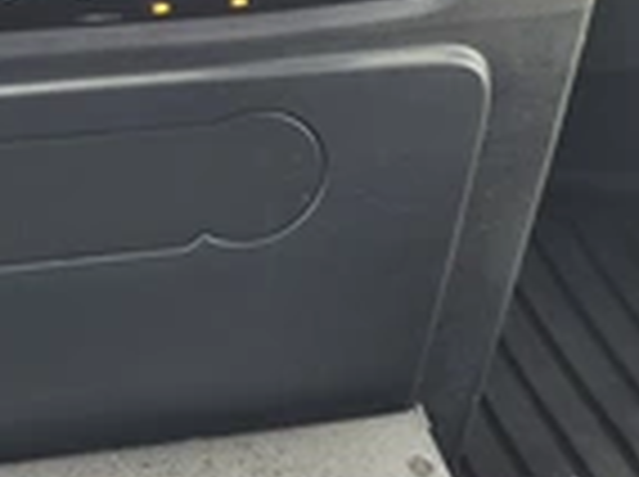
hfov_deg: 28.2
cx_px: 14
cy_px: -76
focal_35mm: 65
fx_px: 1198
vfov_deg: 21.1
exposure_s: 1/180
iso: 200
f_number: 1.8
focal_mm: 5.4
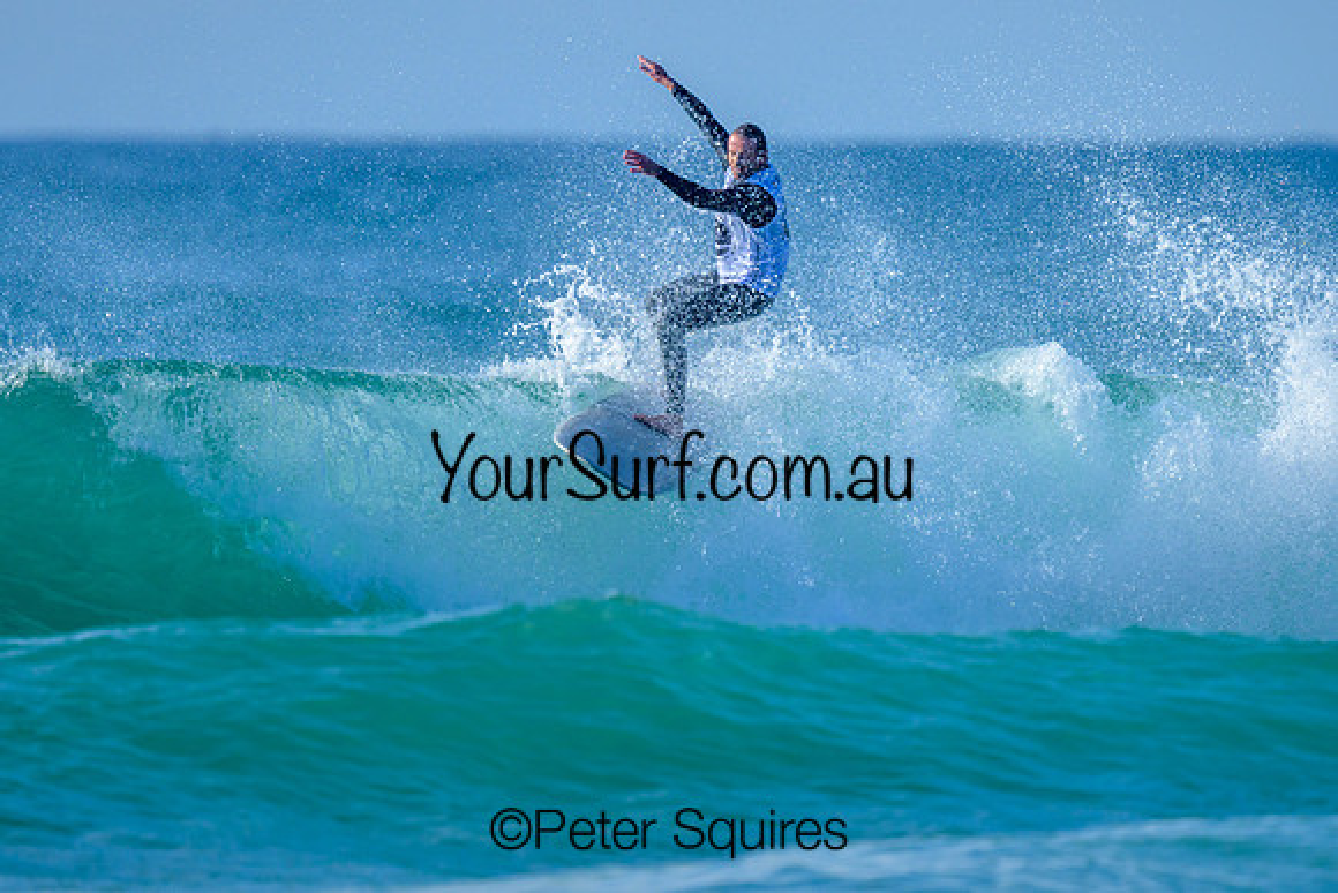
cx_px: 711
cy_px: 470
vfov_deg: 1.3
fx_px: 40890
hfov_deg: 1.9
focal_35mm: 1100
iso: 320
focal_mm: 800
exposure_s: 1/2000
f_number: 6.3
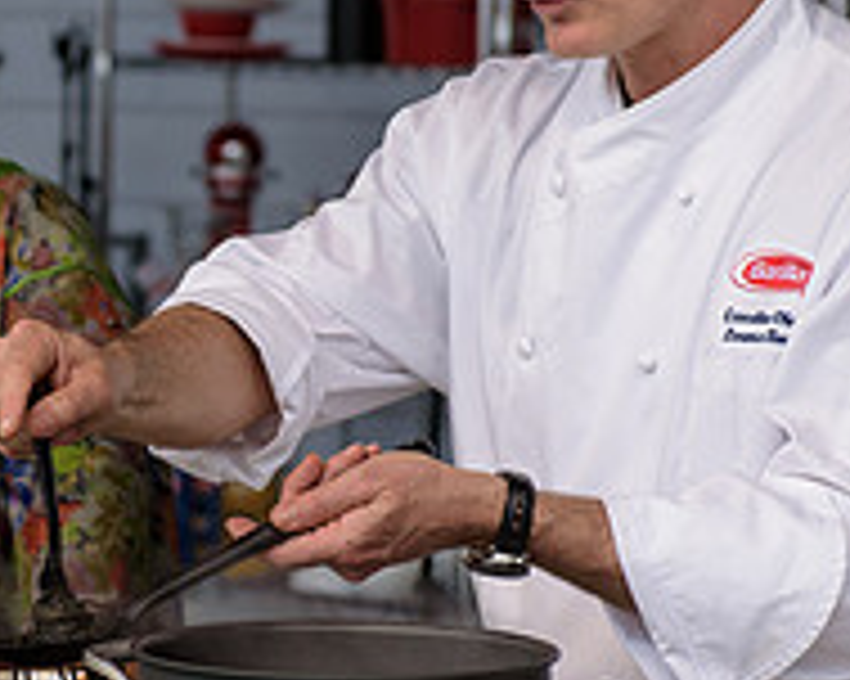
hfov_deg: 9.5
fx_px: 5079
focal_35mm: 202
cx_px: 31
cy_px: 417
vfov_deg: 7.6
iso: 200
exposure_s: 1/1250
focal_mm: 70
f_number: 3.2
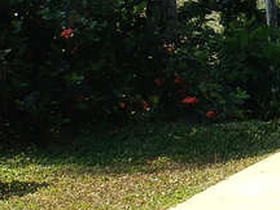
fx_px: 1197
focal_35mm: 148
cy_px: -44
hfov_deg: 11.3
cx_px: 652
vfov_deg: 9.9
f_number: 2.6
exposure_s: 1/500
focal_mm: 4.49
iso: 100
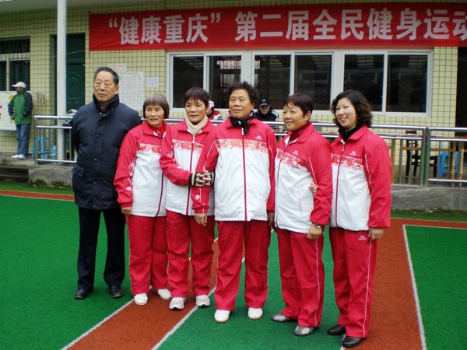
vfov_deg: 37.7
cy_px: 175
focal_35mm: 38
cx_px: 234
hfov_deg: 49.0
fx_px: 513
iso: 100
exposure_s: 1/60
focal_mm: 6.3
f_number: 3.1
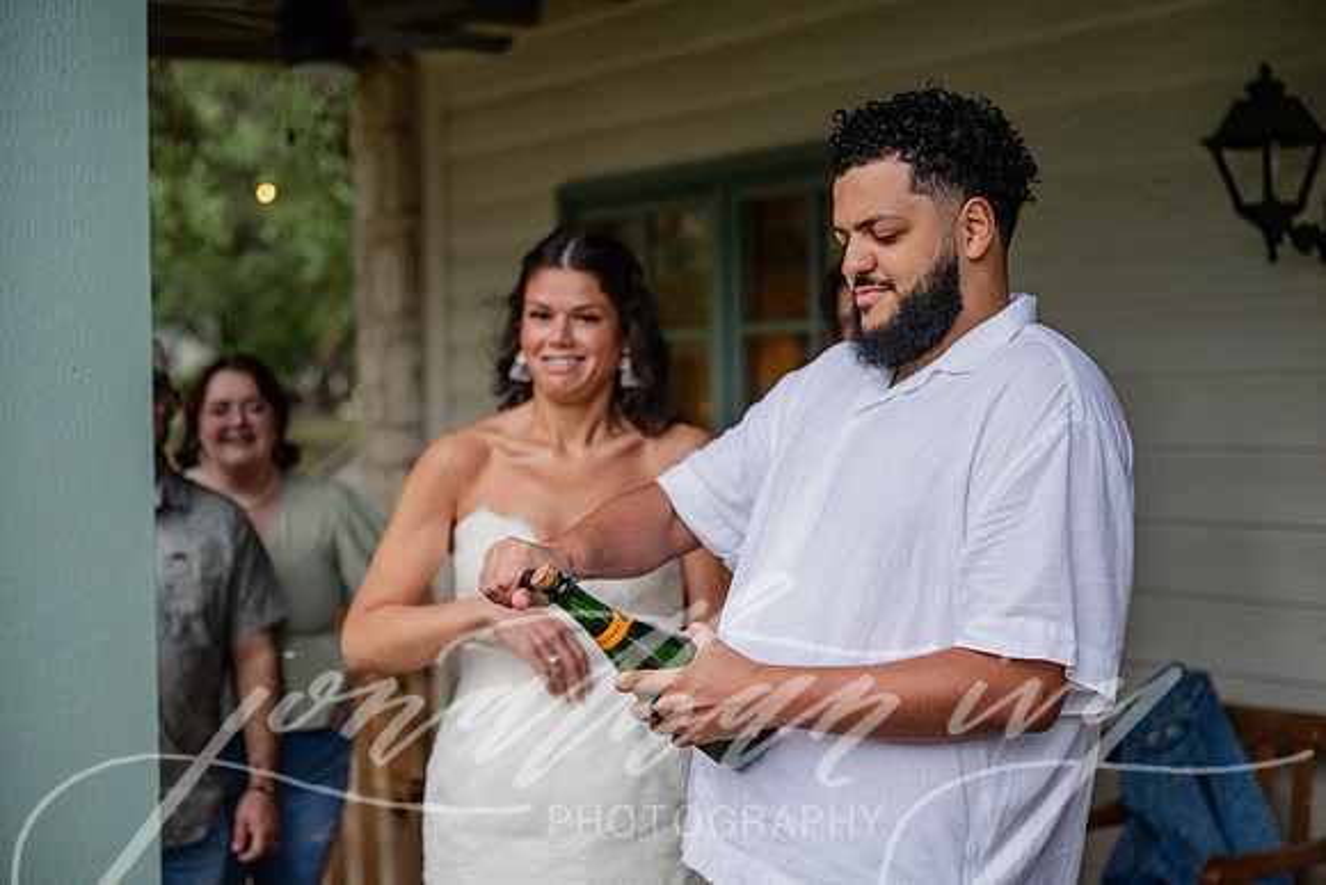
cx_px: 663
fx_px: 2358
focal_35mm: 64
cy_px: 442
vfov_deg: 21.3
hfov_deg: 31.4
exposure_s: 1/250
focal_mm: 64
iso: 2200
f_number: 2.8
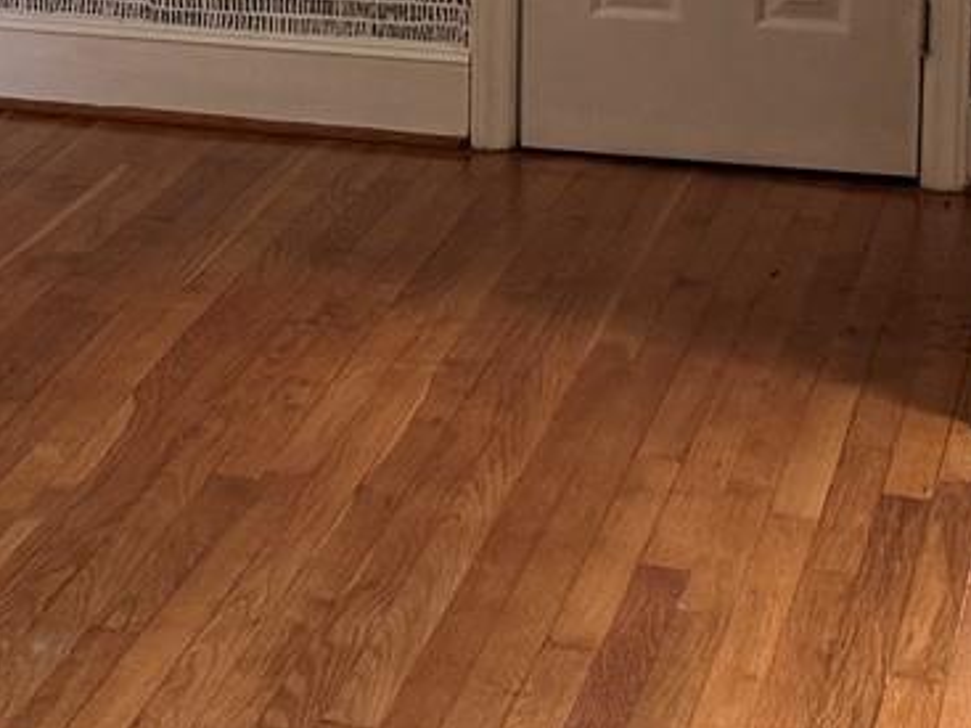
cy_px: -257
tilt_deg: -7.6
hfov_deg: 13.5
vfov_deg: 10.8
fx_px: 3758
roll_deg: +1.3
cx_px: -685
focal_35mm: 134
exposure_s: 1/60
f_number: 1.78
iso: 250
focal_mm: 6.76
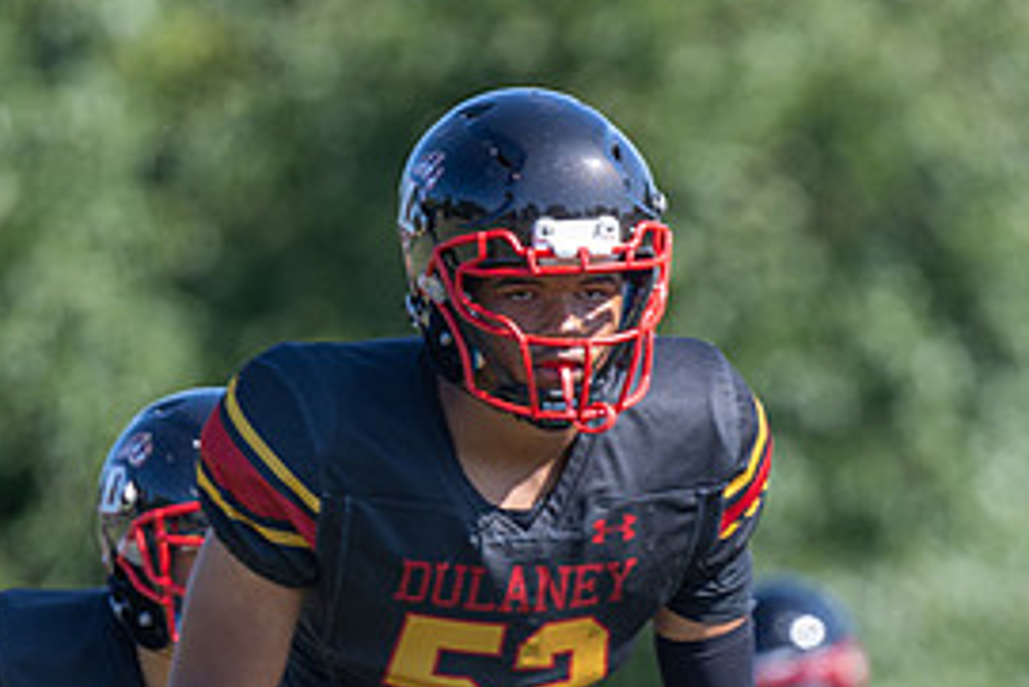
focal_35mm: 1335
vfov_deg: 1.0
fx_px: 38177
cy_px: 718
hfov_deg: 1.5
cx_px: 746
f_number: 5.6
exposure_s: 1/160
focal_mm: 500
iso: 100
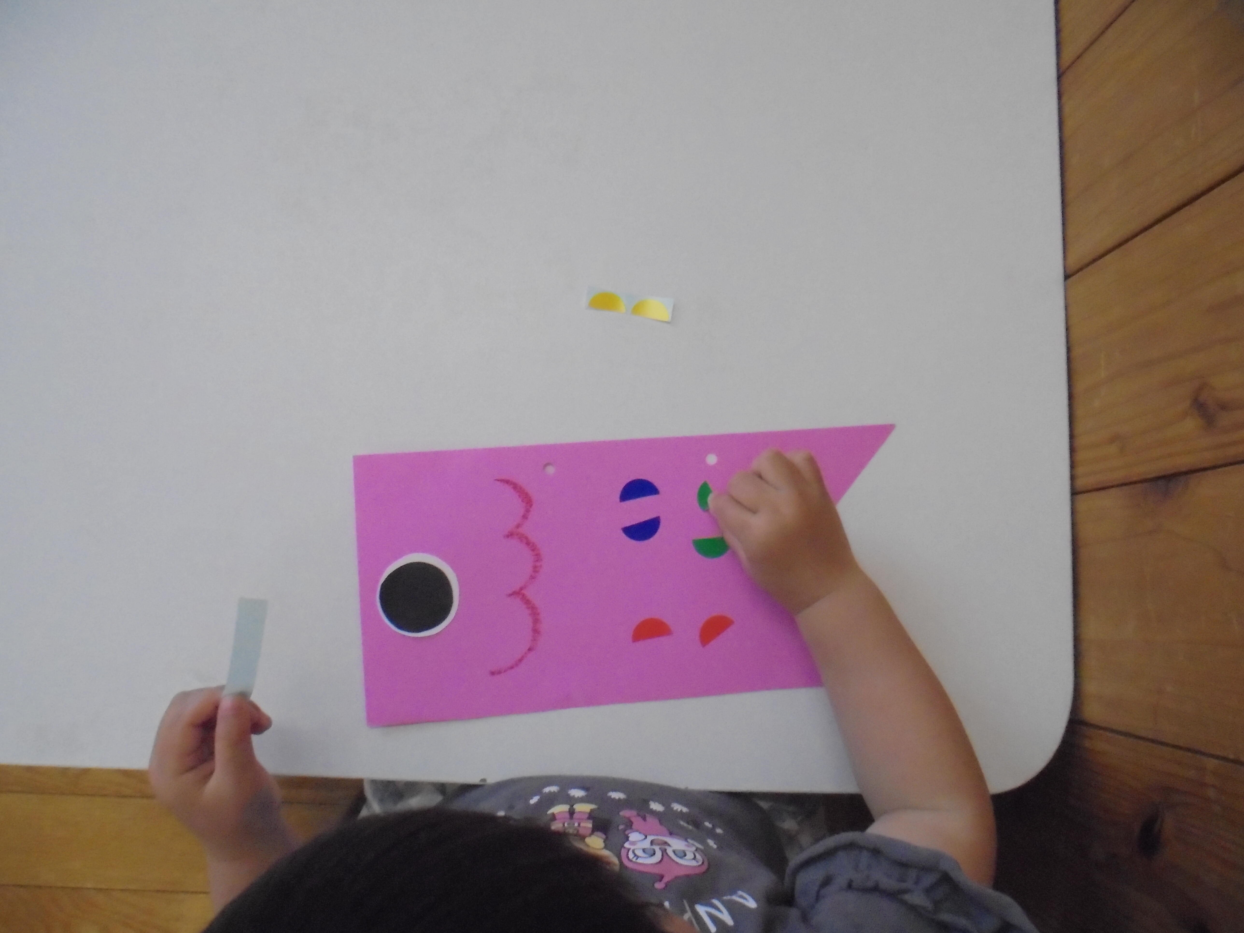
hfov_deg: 67.3
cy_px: 466
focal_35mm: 26
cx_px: 622
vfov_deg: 53.1
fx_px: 934
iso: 800
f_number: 3.5
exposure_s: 1/125
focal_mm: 4.6
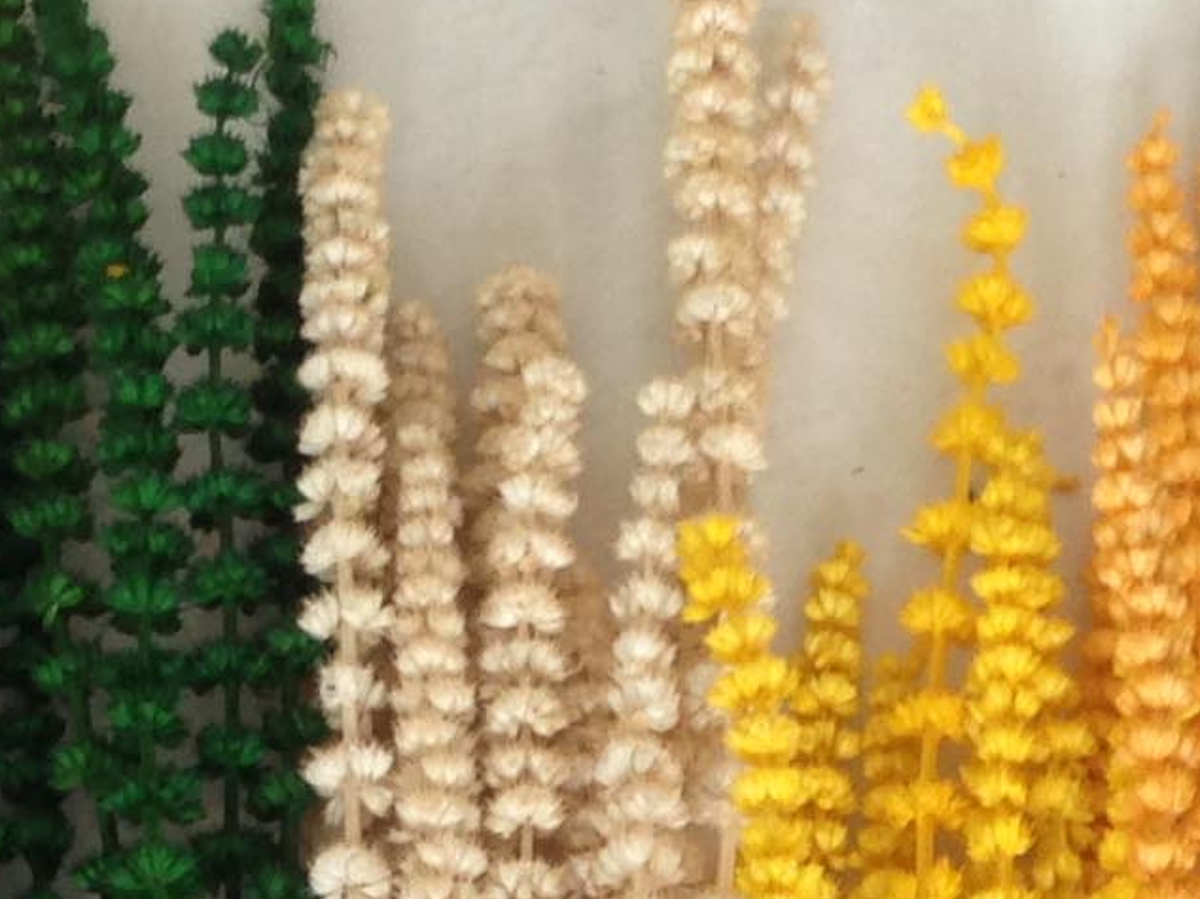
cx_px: 910
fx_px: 5891
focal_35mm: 170
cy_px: 1601
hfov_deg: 11.6
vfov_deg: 8.4
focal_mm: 4.13
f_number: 2.4
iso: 64
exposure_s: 1/20
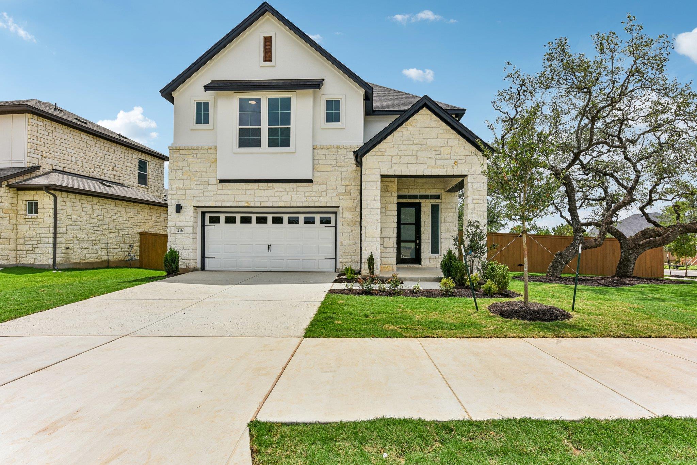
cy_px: 232
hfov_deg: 86.9
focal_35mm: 19
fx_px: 368
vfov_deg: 64.5
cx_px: 348
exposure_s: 1/800
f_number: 8
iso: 100
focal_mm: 19
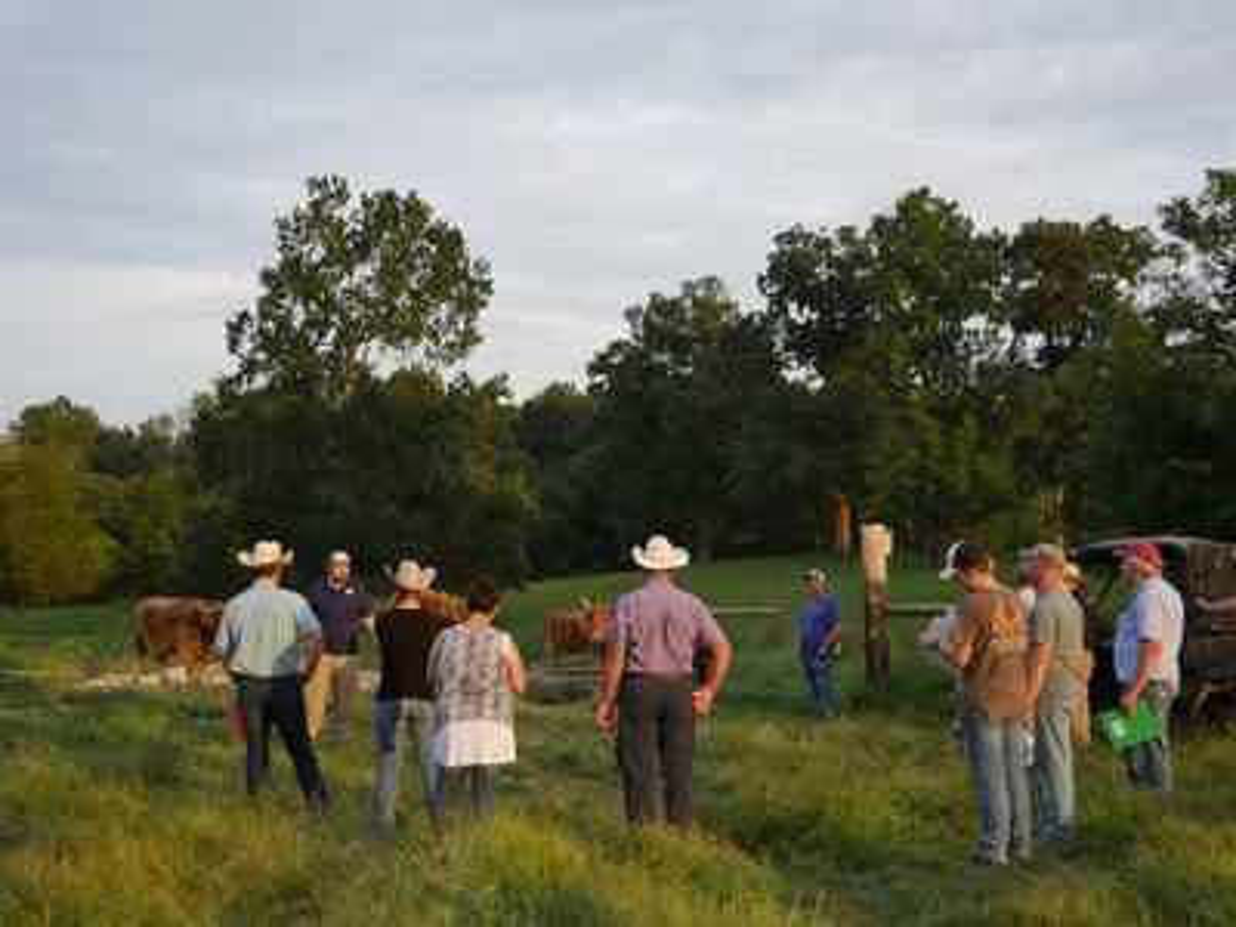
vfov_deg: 32.9
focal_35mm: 44
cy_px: 464
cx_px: 618
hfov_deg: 42.9
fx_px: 1571
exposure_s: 1/125
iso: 200
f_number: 4.2
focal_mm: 22
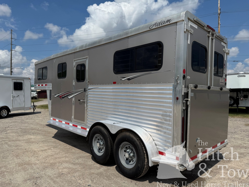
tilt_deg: +0.3
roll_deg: -0.2
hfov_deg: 71.6
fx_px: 173
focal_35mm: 24
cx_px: 124
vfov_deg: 56.8
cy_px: 94
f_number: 1.78
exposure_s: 1/10417
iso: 80
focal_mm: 6.76
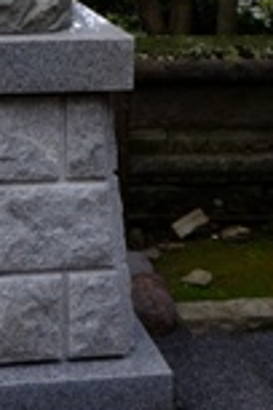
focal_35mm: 79
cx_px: -50
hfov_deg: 16.6
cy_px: -80
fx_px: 899
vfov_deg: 23.5
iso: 400
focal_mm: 18
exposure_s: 1/85
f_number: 5.6
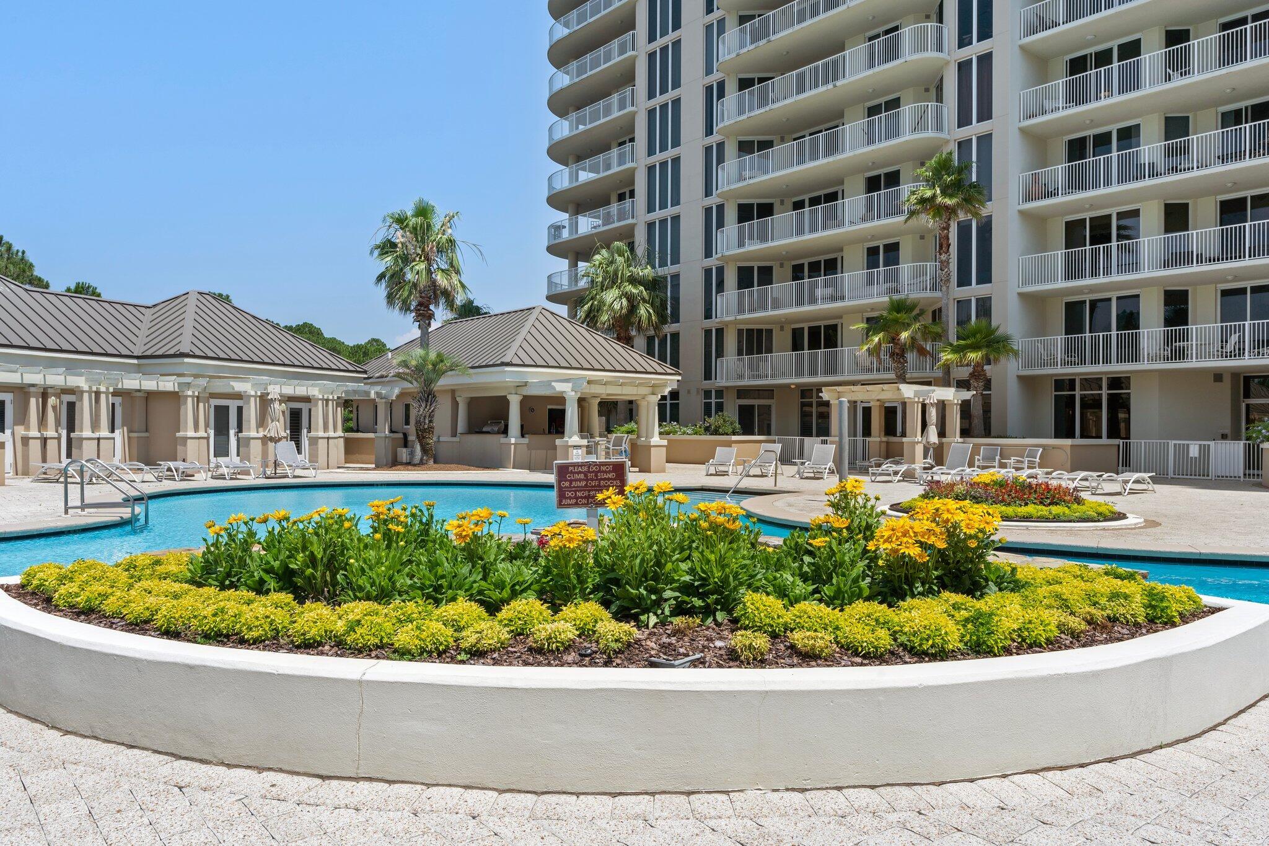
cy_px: 423
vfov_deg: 49.5
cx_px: 634
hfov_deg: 69.4
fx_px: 916
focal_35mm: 26
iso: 200
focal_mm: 26
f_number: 13
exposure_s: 1/200
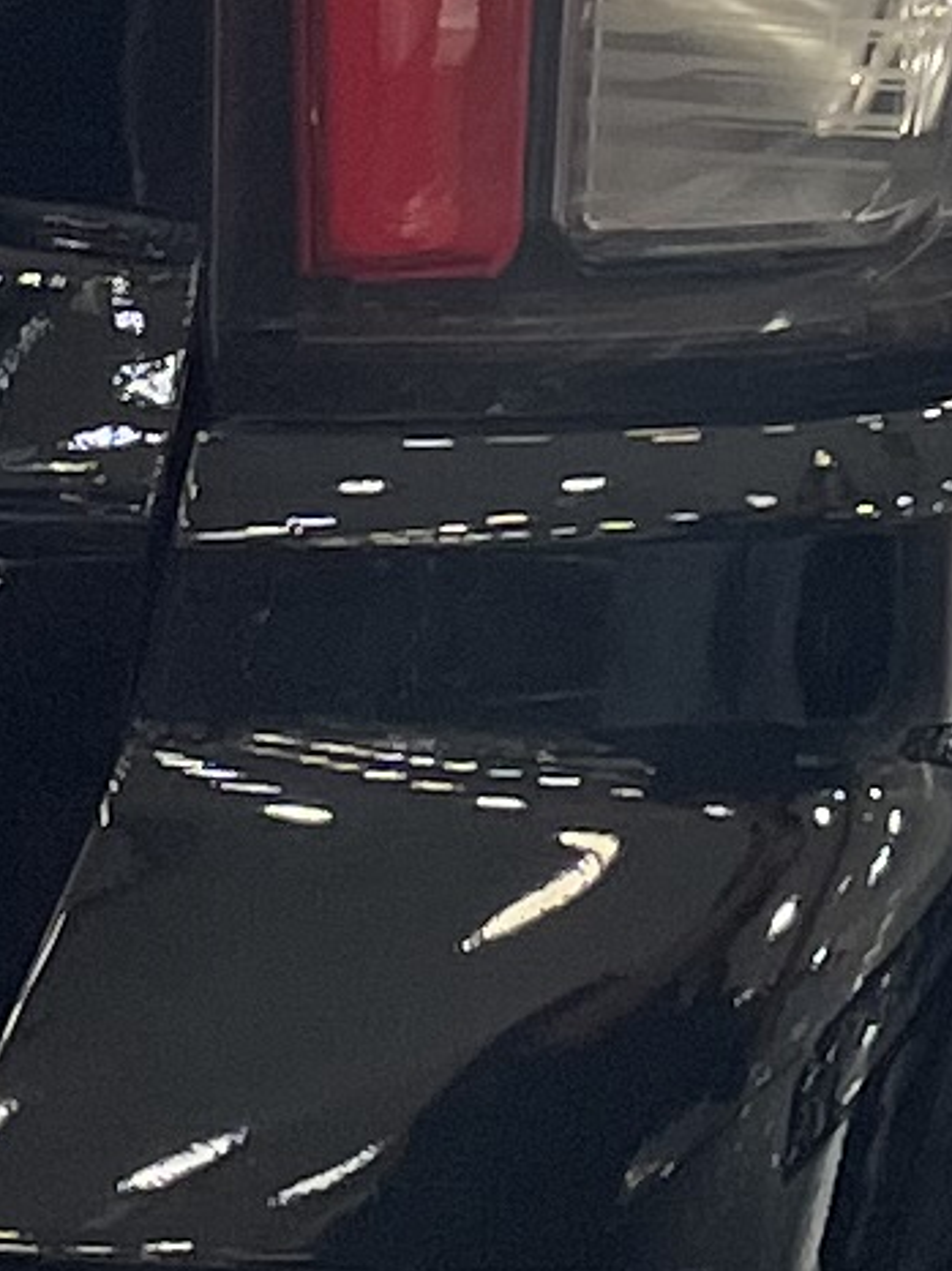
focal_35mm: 225
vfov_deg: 8.6
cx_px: 933
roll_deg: -1.6
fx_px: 8258
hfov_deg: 6.6
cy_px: -660
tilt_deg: -13.6
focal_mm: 4.2
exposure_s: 1/100
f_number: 1.6
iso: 50
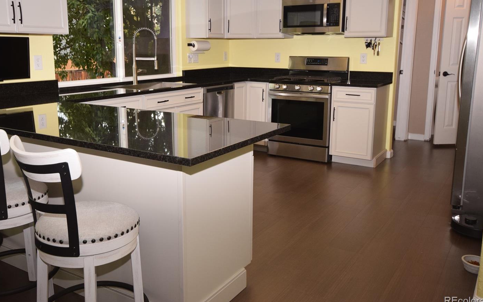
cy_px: 123
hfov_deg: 55.3
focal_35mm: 35
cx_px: 224
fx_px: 461
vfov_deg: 36.2
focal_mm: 20
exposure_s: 1/60
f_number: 8
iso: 800
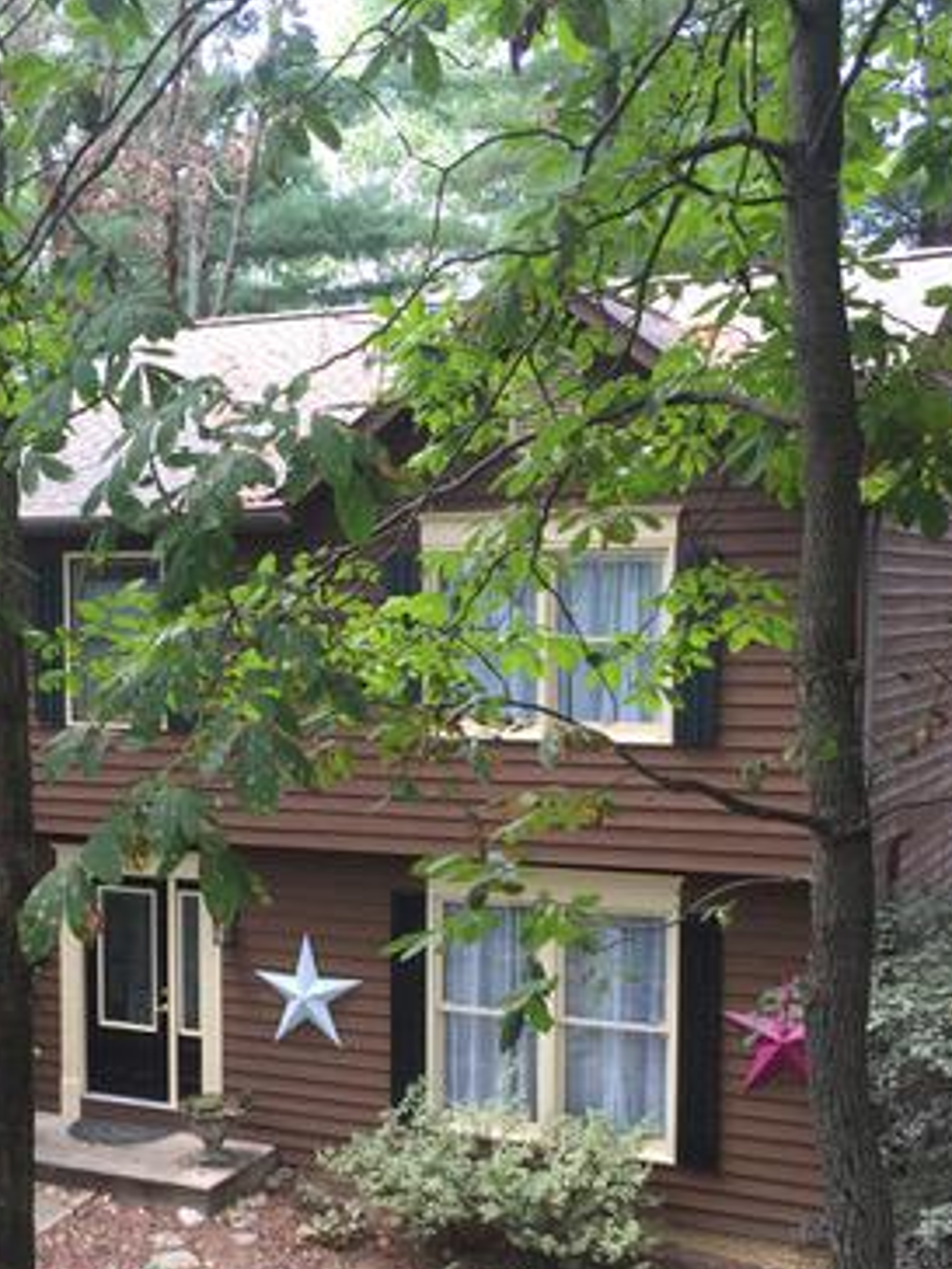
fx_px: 1870
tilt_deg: -6.4
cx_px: 223
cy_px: 816
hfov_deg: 28.1
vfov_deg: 37.2
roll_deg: -0.3
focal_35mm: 51
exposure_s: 1/60
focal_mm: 4.15
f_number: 2.2
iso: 32
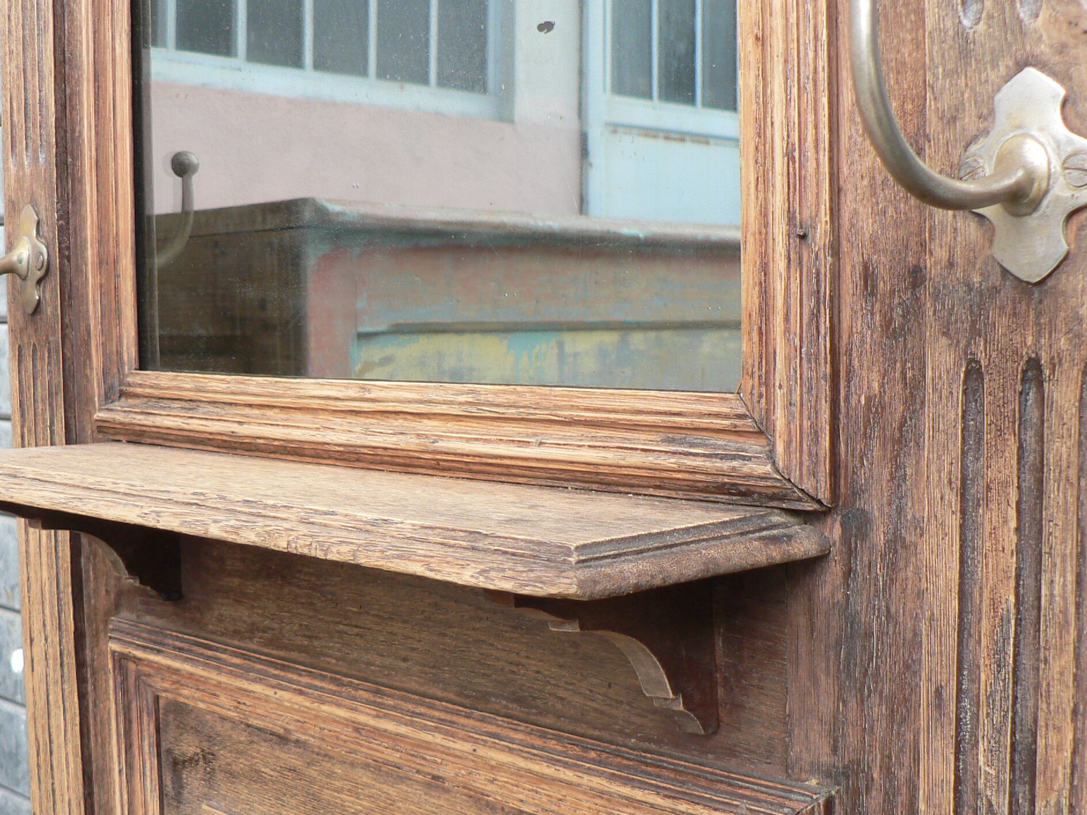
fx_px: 1539
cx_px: 526
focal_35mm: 49
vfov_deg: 29.7
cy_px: 455
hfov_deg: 38.9
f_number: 2.8
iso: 80
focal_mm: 6
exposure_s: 1/60
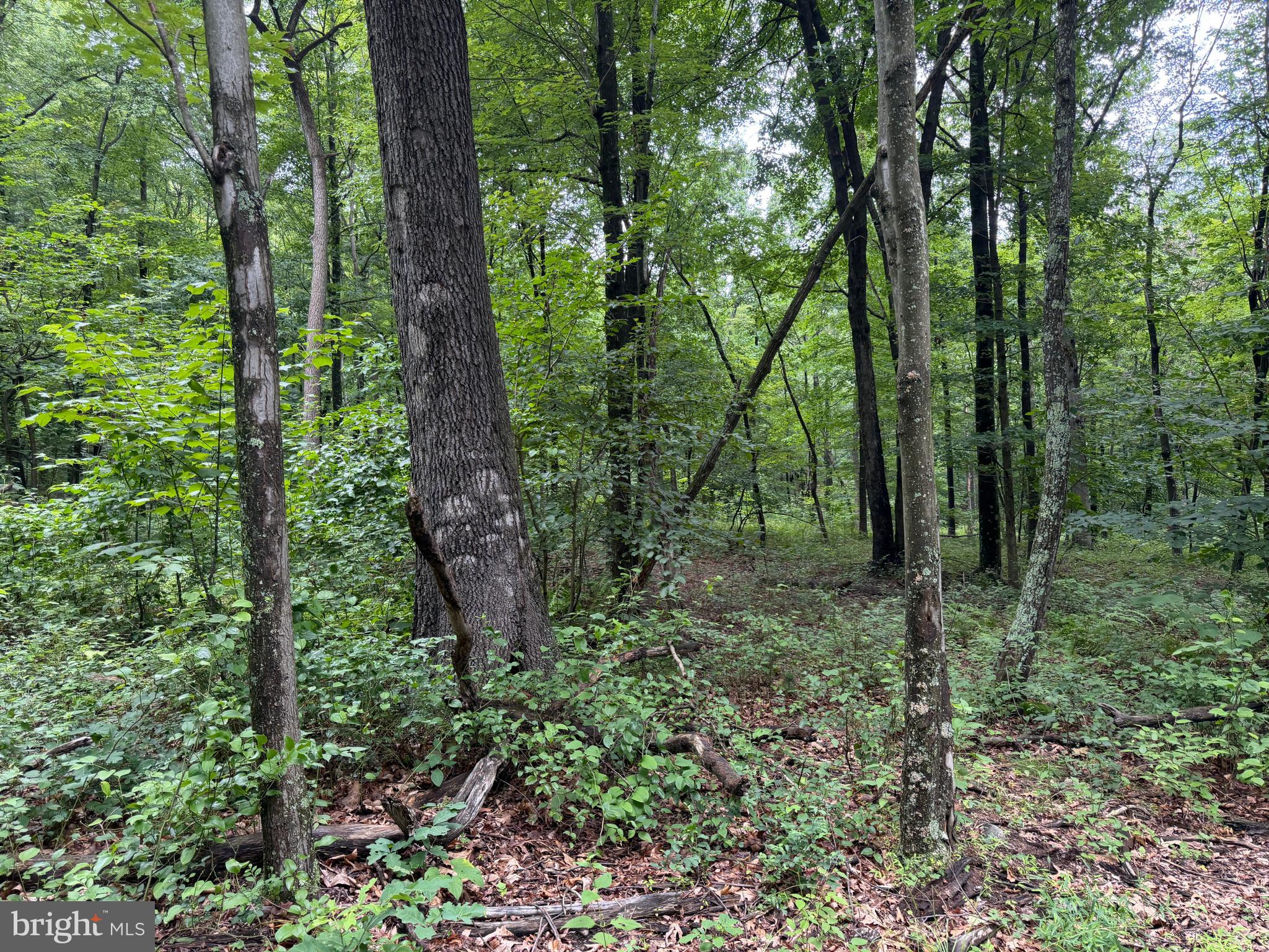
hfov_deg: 71.6
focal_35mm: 24
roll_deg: +0.4
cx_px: 634
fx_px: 880
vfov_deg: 56.8
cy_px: 476
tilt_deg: +2.5
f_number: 1.78
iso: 125
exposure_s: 1/132
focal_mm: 6.76
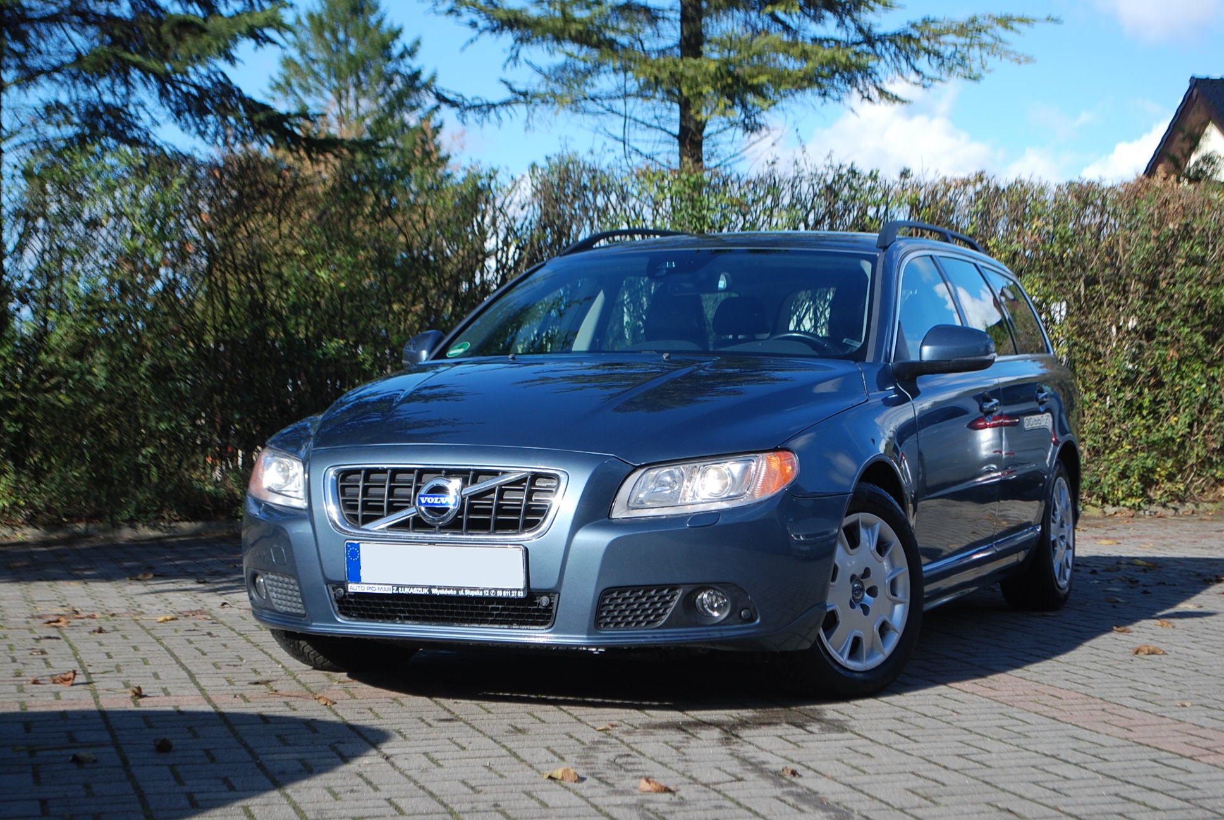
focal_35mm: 66
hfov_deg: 30.5
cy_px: 410
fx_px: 2247
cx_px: 612
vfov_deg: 20.7
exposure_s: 1/200
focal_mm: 44
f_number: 7.1
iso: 100
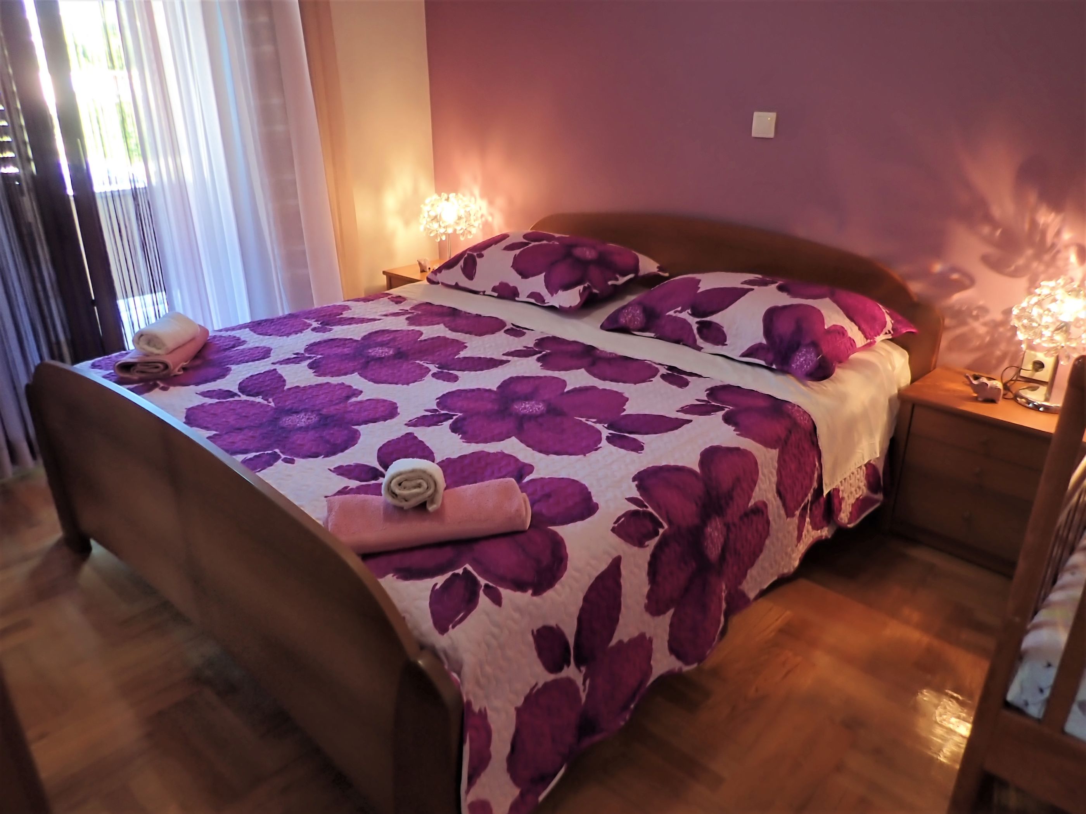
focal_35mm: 25
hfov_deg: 69.4
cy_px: 407
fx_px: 784
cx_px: 543
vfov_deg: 54.9
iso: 400
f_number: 2
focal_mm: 4.5
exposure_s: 1/30
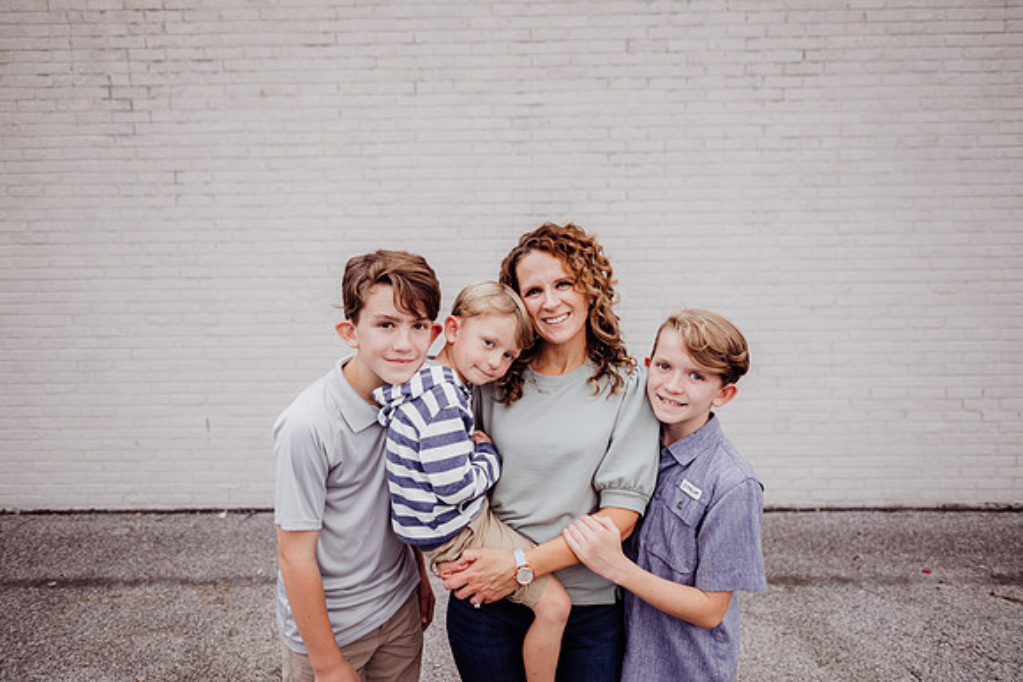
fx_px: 682
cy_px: 341
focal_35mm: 24
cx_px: 512
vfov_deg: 53.2
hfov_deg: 73.7
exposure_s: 1/200
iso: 200
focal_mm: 24
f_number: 2.5
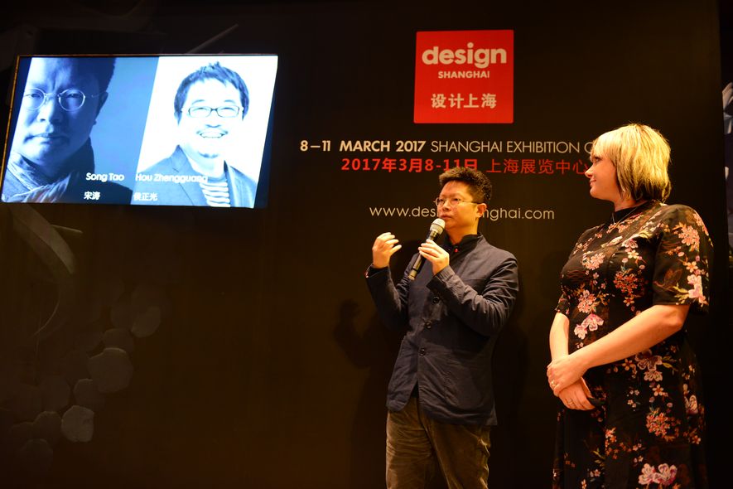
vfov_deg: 41.1
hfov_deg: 58.7
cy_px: 244
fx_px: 652
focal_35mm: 32
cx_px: 366
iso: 1600
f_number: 2.8
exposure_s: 1/80
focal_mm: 32
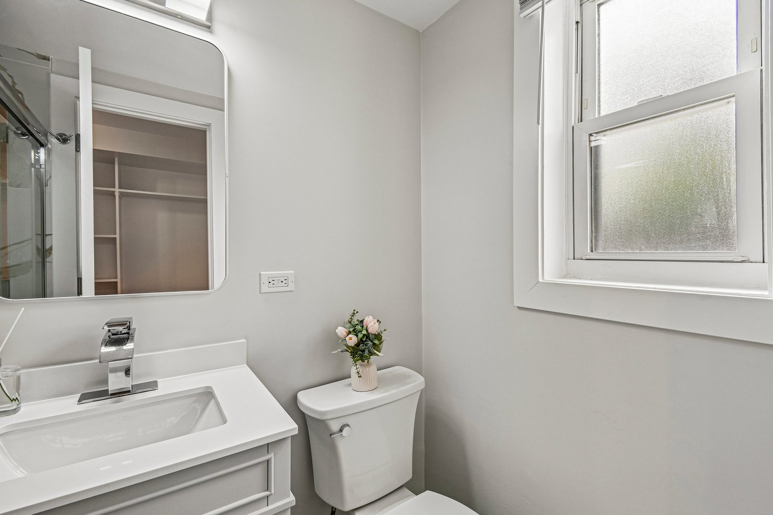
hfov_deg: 100.4
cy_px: 258
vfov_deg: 77.3
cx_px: 386
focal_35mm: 15
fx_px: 322
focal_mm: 10
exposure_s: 1/30
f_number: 8
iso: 100
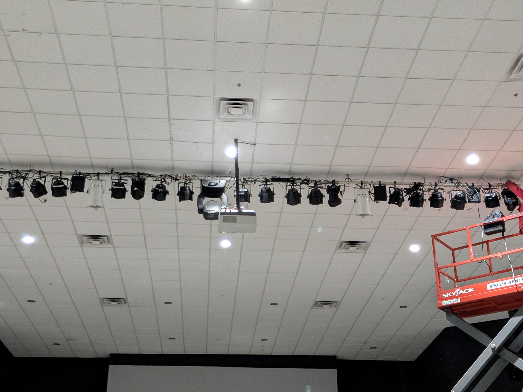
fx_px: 740
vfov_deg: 29.7
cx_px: 262
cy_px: 196
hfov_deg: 38.9
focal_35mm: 49
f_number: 1.7
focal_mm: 4.53
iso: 477
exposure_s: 1/40
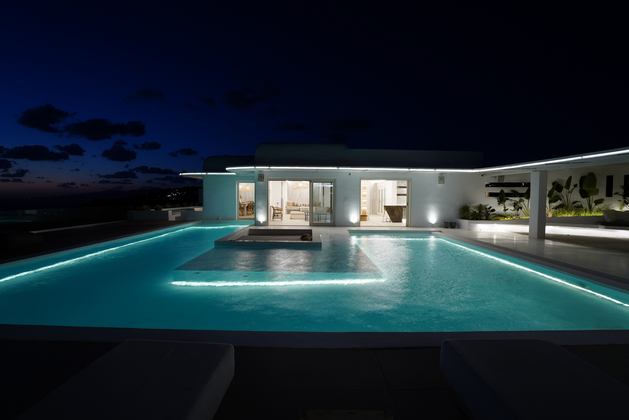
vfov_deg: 70.8
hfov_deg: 93.6
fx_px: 295
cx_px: 314
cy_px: 210
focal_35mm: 17
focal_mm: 16.9
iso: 320
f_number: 9
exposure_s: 1/4
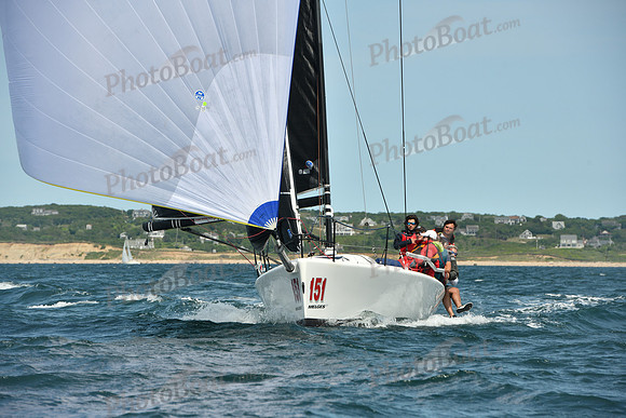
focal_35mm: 200
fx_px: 3478
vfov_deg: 6.9
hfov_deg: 10.3
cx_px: 313
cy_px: 209
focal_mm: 200
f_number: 9
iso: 320
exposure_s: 1/1250
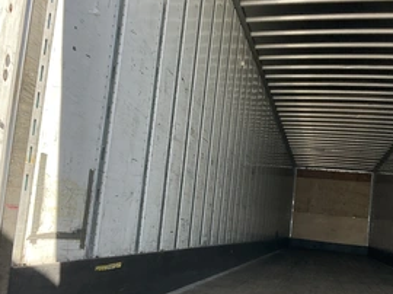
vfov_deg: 33.5
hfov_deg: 43.9
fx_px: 488
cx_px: 182
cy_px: 172
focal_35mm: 43
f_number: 1.8
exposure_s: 1/338
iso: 25
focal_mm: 3
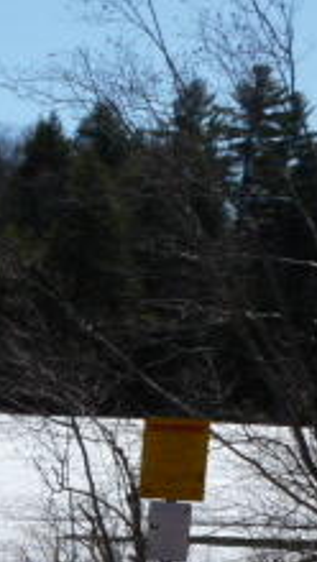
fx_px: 1134
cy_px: 524
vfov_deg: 26.7
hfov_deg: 12.6
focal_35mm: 76
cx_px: -432
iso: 100
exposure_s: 1/500
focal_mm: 4.3
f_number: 5.6
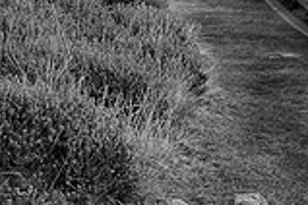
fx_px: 1001
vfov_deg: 11.1
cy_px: -134
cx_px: 415
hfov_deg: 16.4
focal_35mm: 117
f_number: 22
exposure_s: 1/27
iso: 400
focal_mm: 21.4
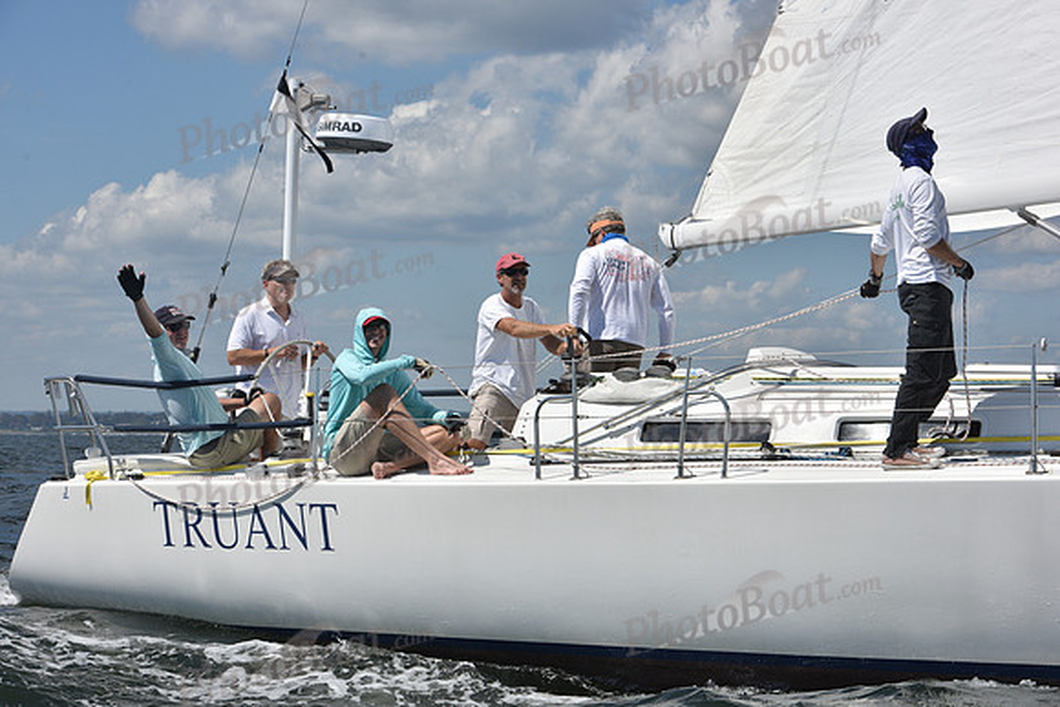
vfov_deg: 13.7
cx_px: 530
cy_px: 354
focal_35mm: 100
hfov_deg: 20.4
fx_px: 2945
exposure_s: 1/1250
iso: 320
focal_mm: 100
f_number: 13
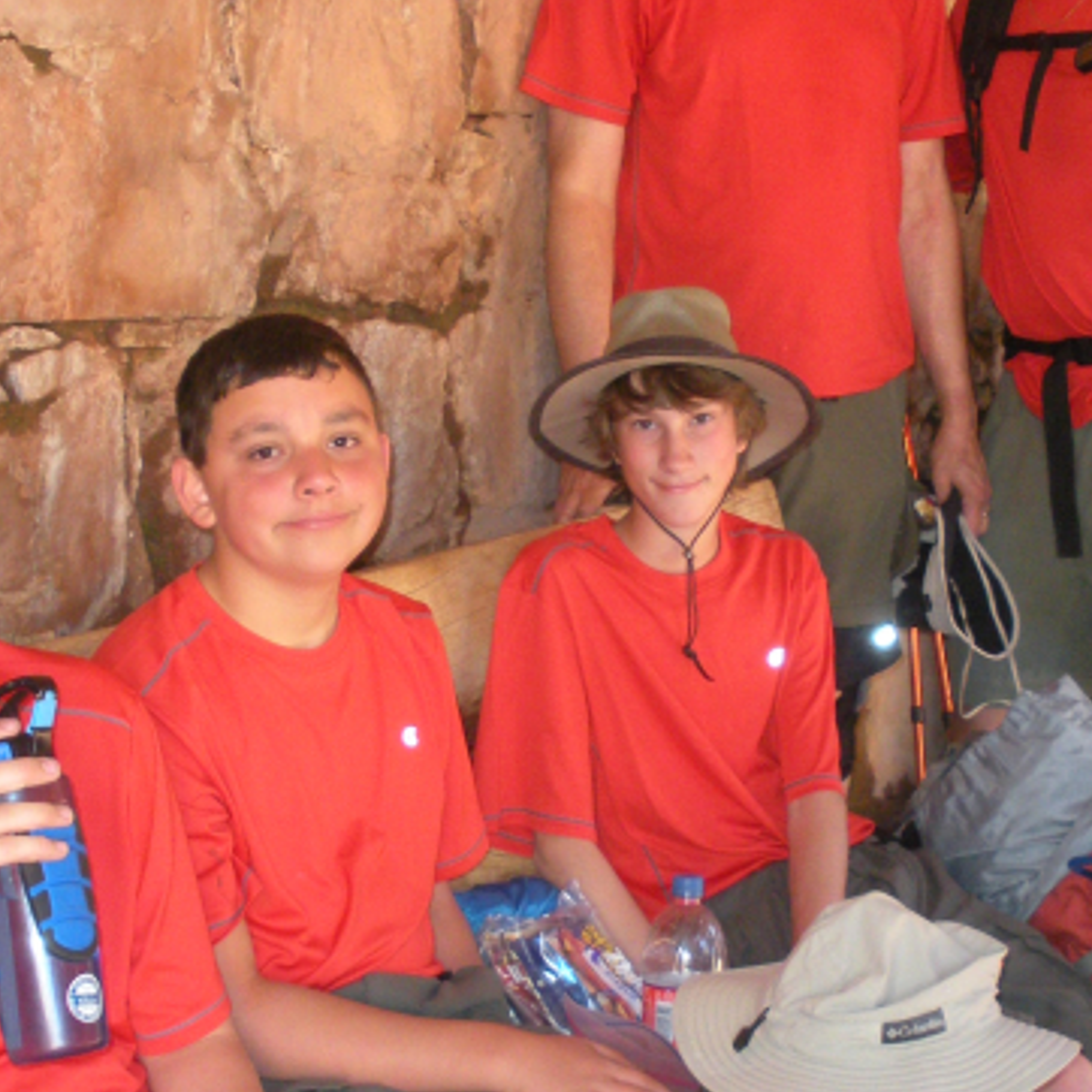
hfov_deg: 23.1
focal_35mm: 75
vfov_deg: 23.0
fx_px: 2677
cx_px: 591
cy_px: 463
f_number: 3.5
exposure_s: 1/30
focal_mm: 6.3
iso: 253
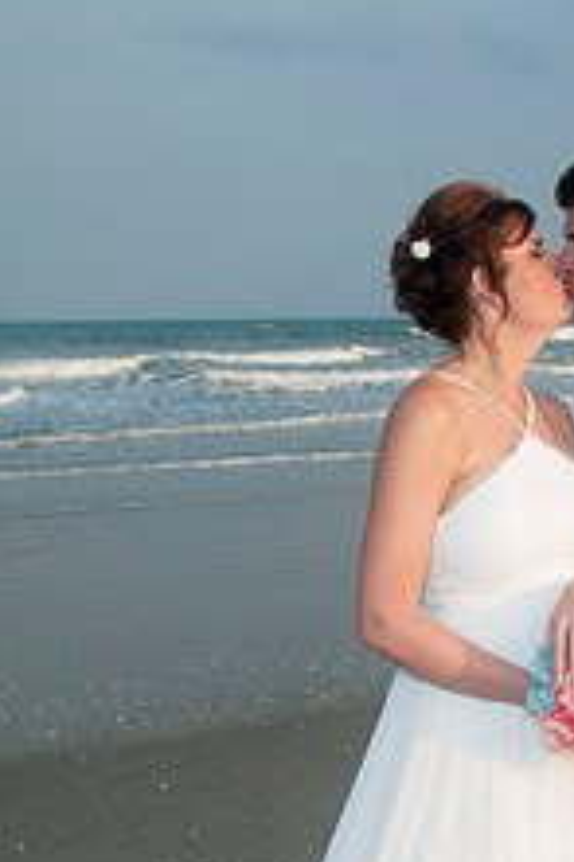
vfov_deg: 32.3
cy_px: 640
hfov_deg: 21.4
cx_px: 576
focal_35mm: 61
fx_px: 1461
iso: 100
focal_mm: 20
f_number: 6.3
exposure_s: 1/250
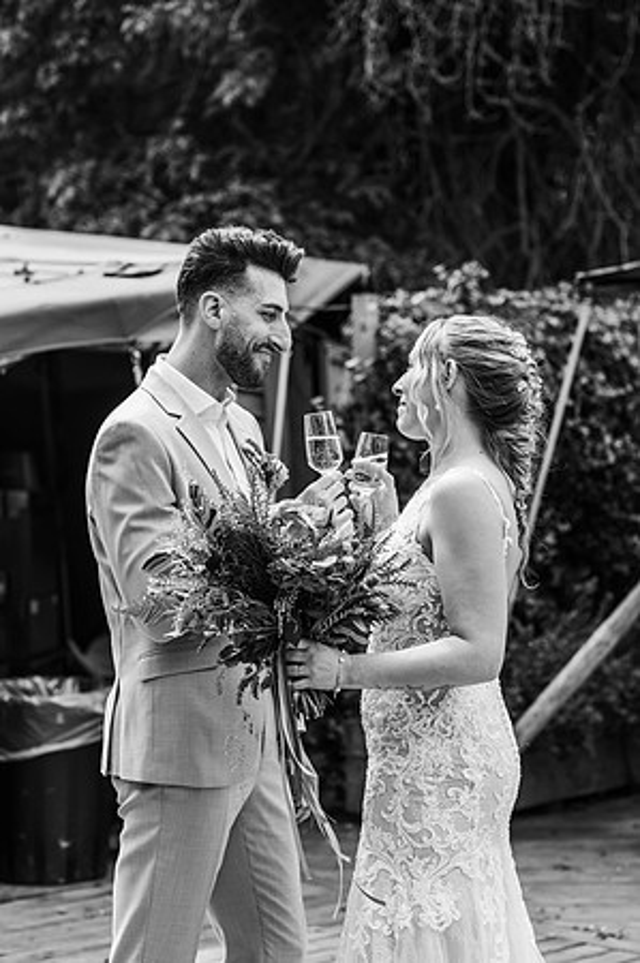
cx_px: 320
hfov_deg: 16.0
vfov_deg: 23.9
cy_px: 482
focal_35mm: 85
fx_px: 2272
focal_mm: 85
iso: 100
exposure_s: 1/250
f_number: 4
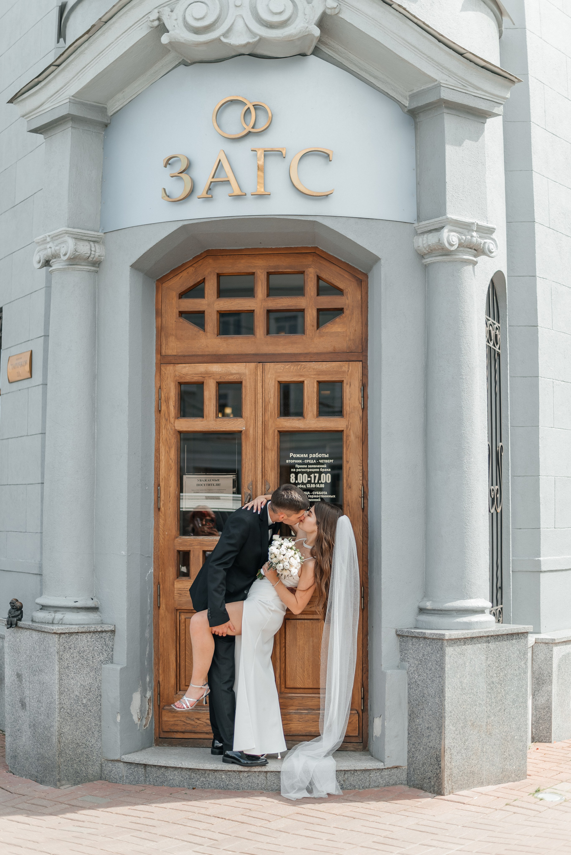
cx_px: 286
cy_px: 428
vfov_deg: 39.6
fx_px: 1188
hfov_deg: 27.0
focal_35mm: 50
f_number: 2
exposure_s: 1/1000
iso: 100
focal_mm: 50
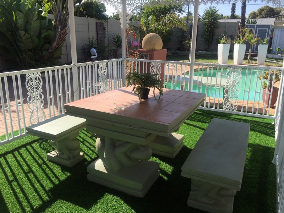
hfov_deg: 61.7
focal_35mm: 29
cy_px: 106
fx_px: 238
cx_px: 142
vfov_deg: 48.2
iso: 32
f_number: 2.2
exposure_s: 1/1319
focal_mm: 4.15
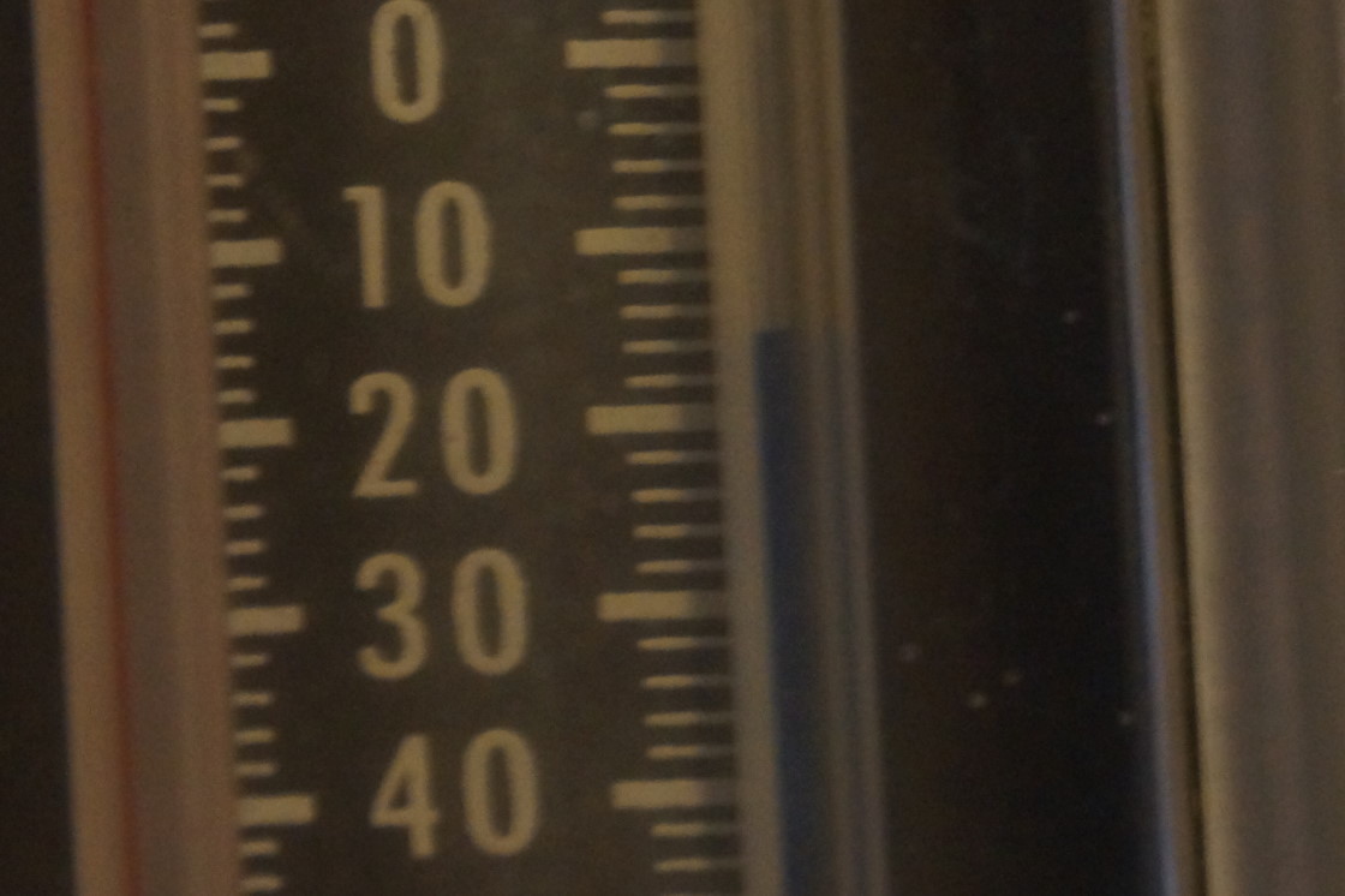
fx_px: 14005
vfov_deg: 3.7
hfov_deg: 5.5
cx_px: 672
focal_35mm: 375
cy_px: 448
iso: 1600
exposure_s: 1/15
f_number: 6.3
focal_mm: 250
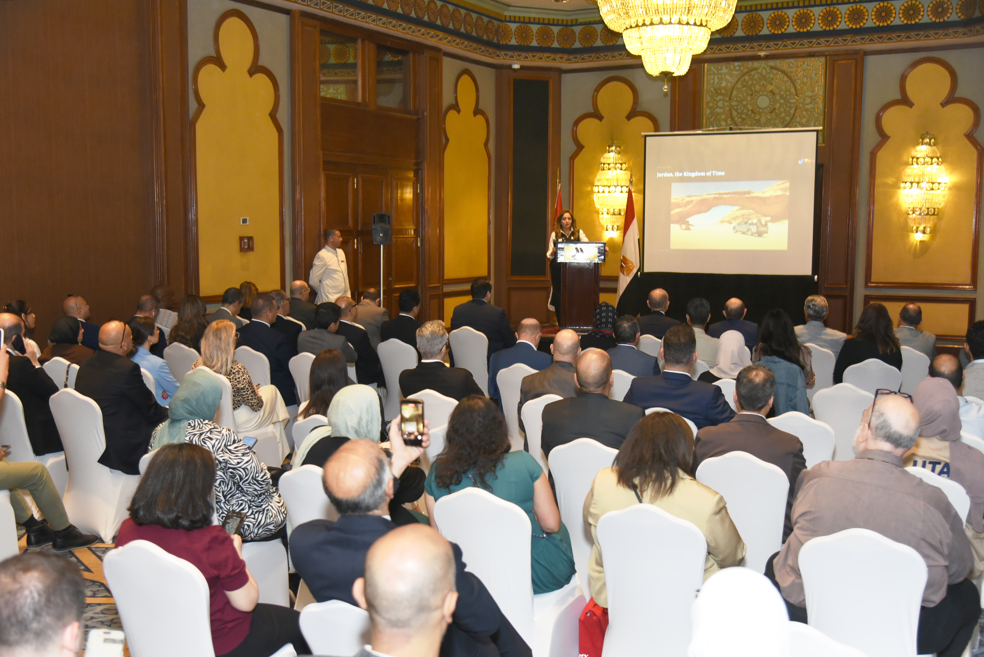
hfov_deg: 48.4
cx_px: 492
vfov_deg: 33.4
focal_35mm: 40
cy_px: 328
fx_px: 1094
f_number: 4
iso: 2000
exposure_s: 1/160
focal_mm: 40
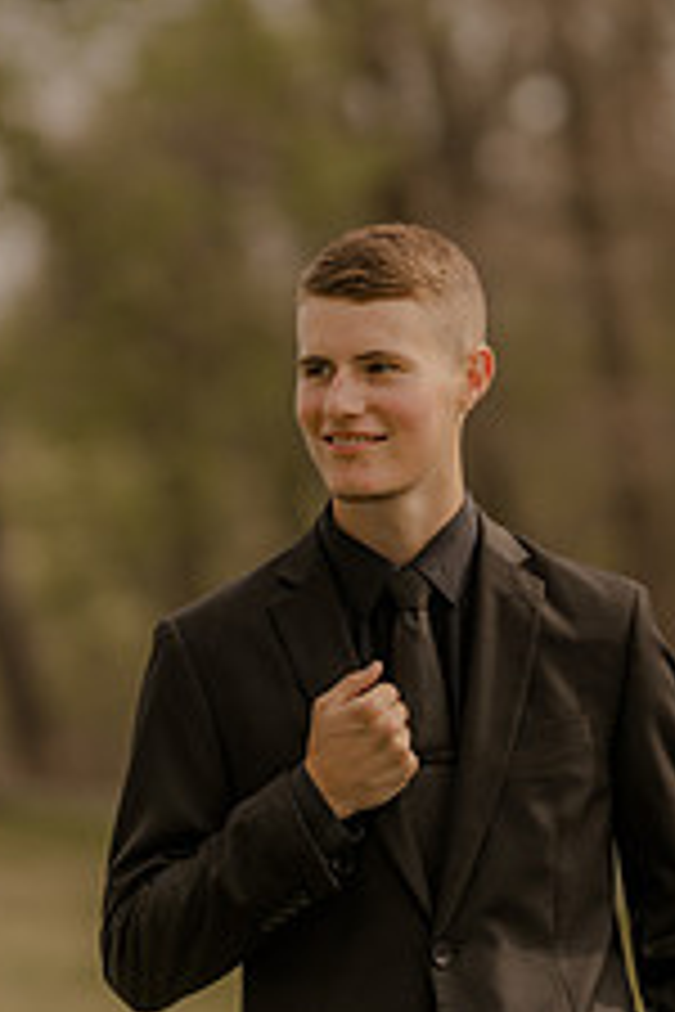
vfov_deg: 12.1
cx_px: 392
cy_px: 324
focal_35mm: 170
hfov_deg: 8.1
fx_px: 4781
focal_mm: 85
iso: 160
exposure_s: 1/3200
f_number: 1.4
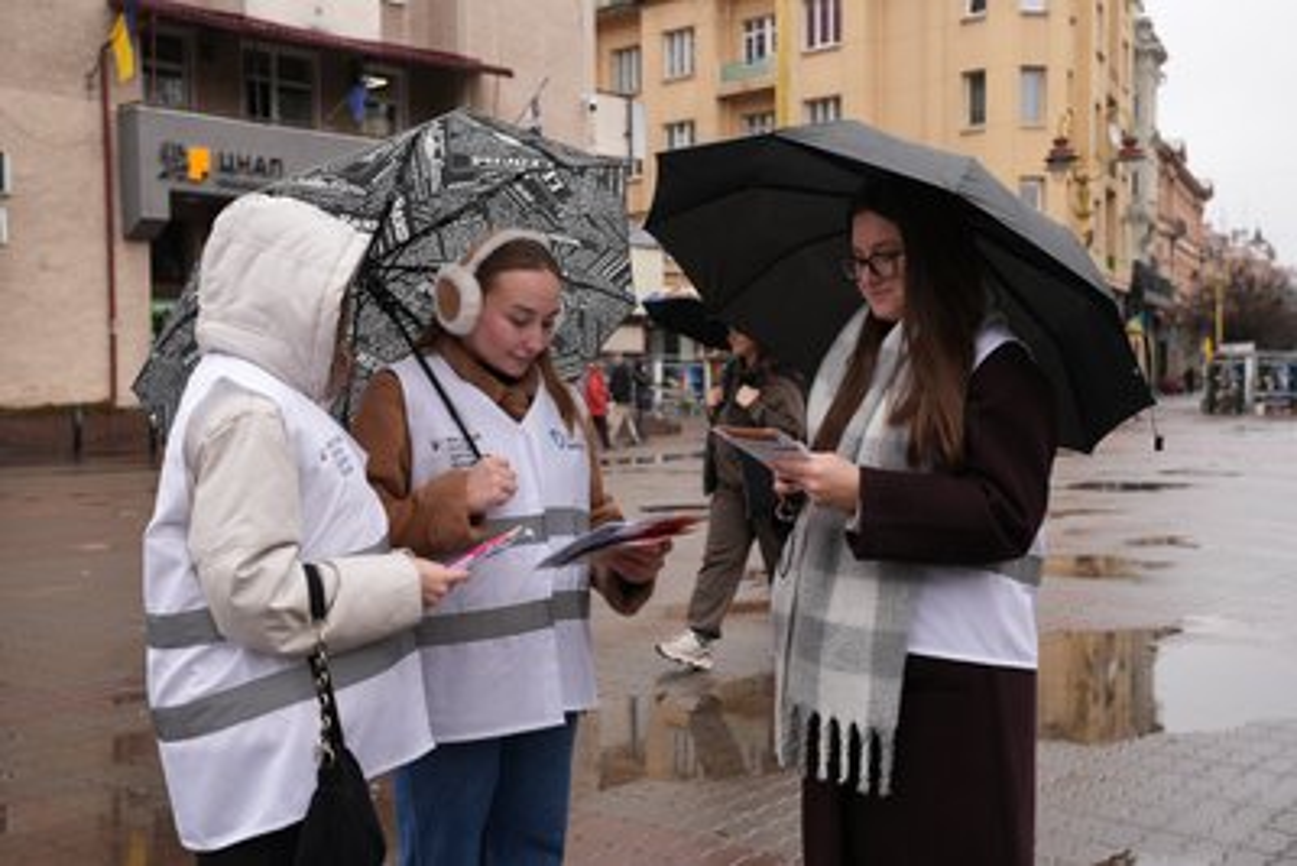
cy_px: 433
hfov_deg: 47.4
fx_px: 1478
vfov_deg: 32.7
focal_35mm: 41
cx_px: 648
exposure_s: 1/160
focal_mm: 41
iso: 320
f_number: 5
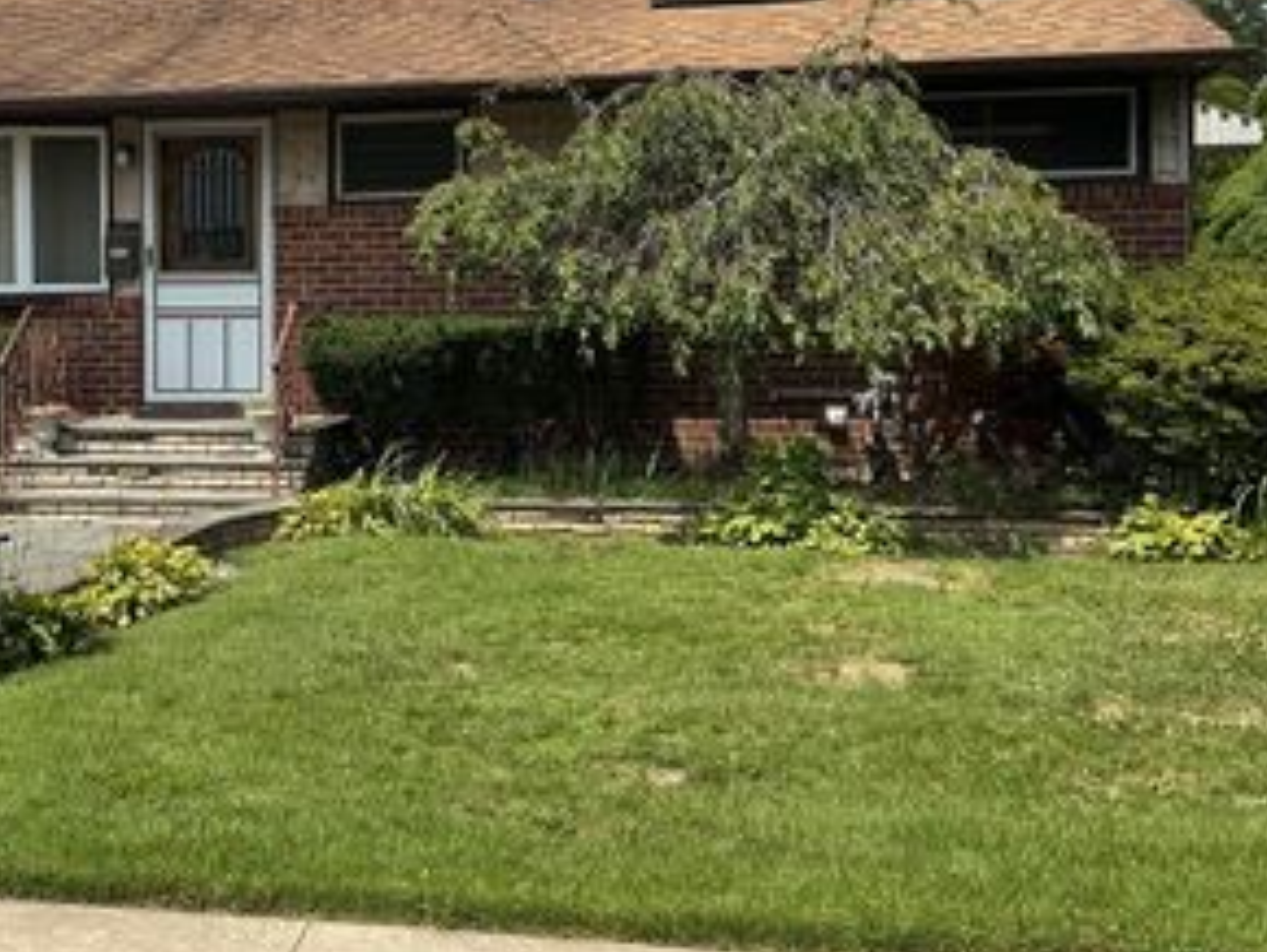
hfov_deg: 37.0
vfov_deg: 29.1
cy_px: 400
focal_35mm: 50
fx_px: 1832
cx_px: 271
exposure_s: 1/1730
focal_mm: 3
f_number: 1.8
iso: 25
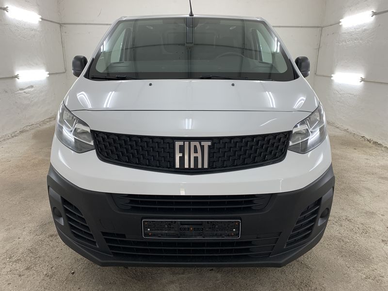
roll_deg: -1.2
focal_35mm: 26
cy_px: 146
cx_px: 194
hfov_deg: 67.3
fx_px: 291
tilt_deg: -14.7
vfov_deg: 53.1
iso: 64
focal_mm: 4.25
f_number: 1.8
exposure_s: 1/100
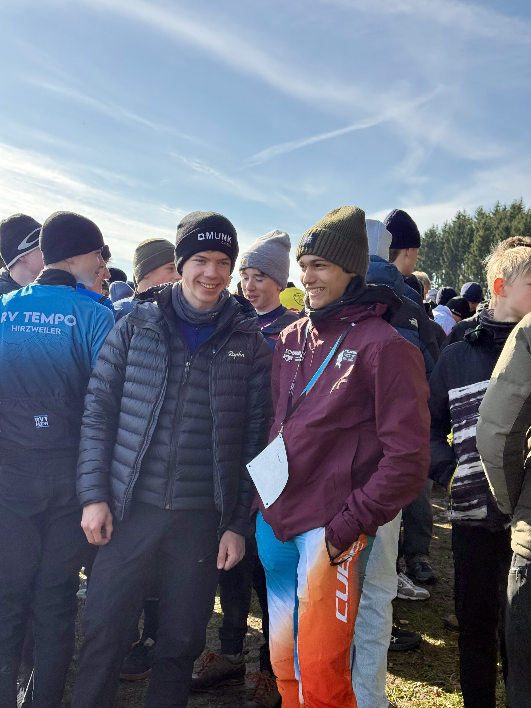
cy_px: 354
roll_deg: -4.8
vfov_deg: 39.7
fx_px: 982
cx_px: 266
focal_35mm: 48
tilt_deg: +1.9
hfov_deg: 30.3
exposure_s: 1/2033
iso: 64
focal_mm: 6.76
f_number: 1.78
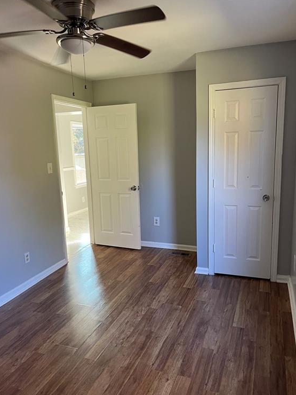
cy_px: 202
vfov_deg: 65.3
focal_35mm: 27
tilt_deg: -10.5
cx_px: 151
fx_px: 308
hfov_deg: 51.3
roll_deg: +2.8
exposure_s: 1/63
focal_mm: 5.1
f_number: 1.6
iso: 125
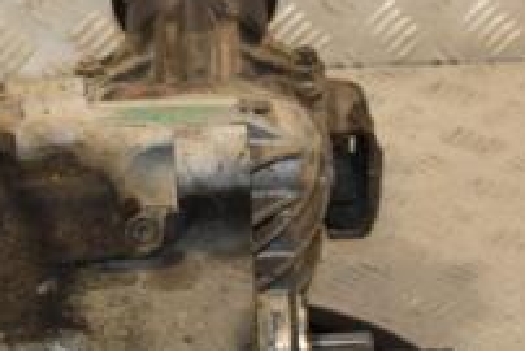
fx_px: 2466
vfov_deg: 8.1
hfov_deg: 12.1
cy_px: 218
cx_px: 218
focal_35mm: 169
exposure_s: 1/200
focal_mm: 38
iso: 800
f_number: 6.3
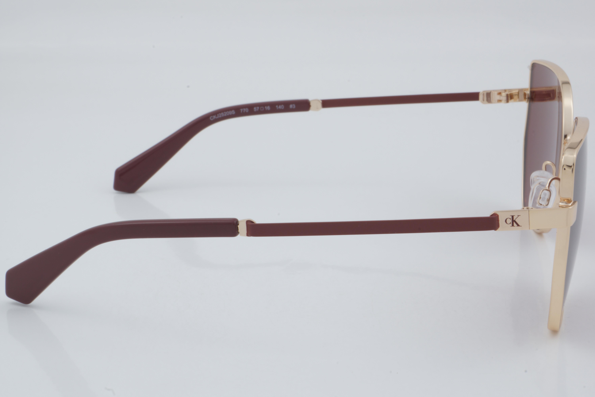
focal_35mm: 75
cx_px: 298
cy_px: 198
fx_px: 1239
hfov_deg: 27.0
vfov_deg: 18.2
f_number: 32
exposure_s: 1/3
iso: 100
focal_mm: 50
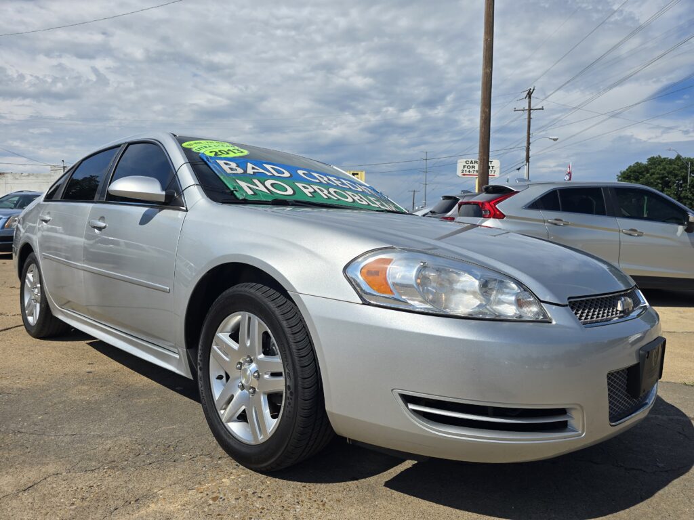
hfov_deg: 73.9
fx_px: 461
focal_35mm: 23
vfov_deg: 58.9
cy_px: 260
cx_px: 347
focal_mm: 6.3
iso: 12
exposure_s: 1/1493
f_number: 1.7
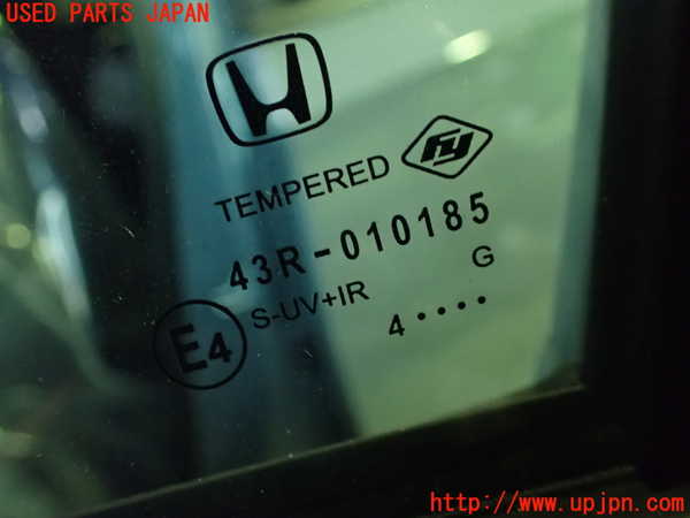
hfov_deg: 60.0
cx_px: 345
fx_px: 598
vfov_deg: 46.8
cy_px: 259
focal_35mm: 30
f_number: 2.3
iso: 1600
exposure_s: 1/30
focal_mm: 5.4
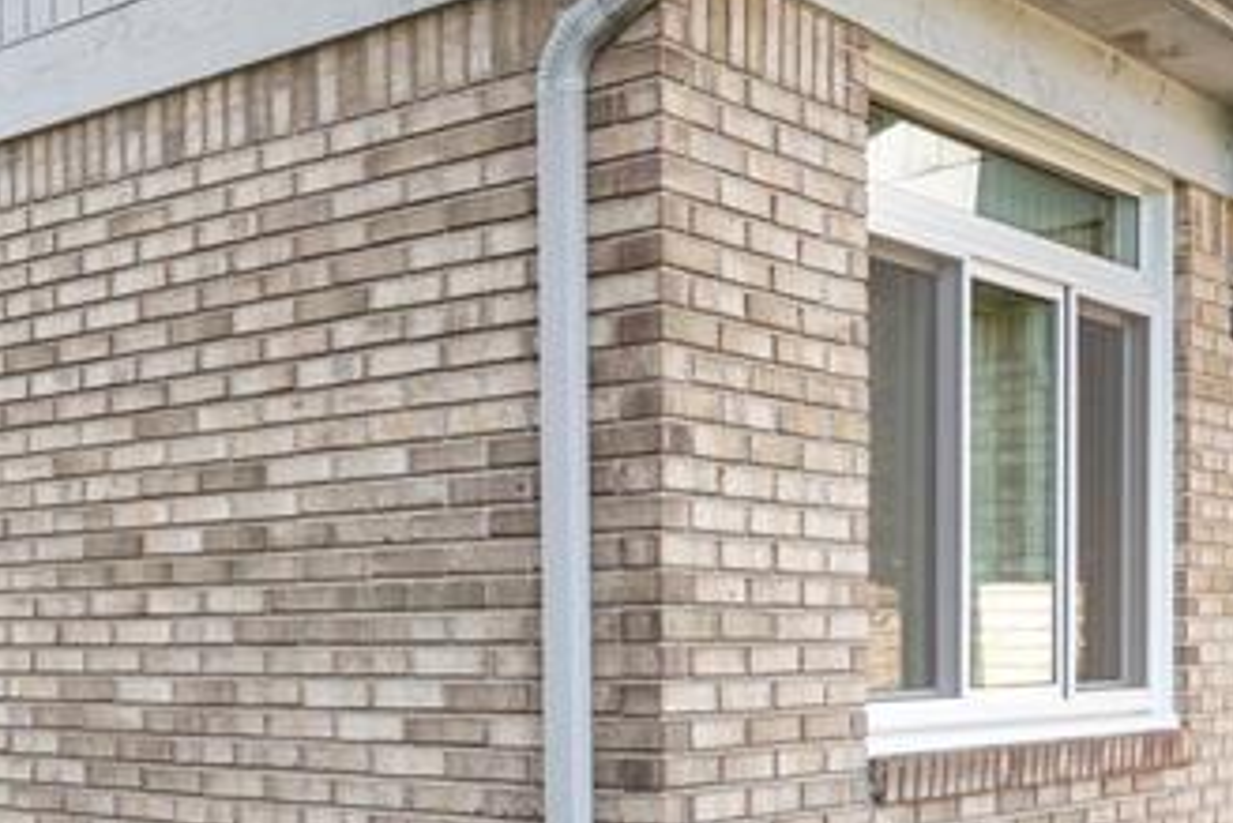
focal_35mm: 54
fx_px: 1848
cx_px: 233
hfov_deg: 35.6
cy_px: 635
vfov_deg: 24.8
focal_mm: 17.3
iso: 500
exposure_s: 1/80
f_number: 8
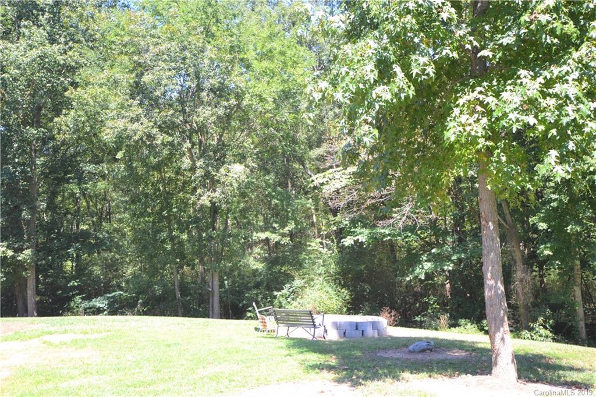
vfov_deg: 36.8
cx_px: 298
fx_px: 596
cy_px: 198
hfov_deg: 53.1
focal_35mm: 36
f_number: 5.6
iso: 250
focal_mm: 24
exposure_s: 1/125
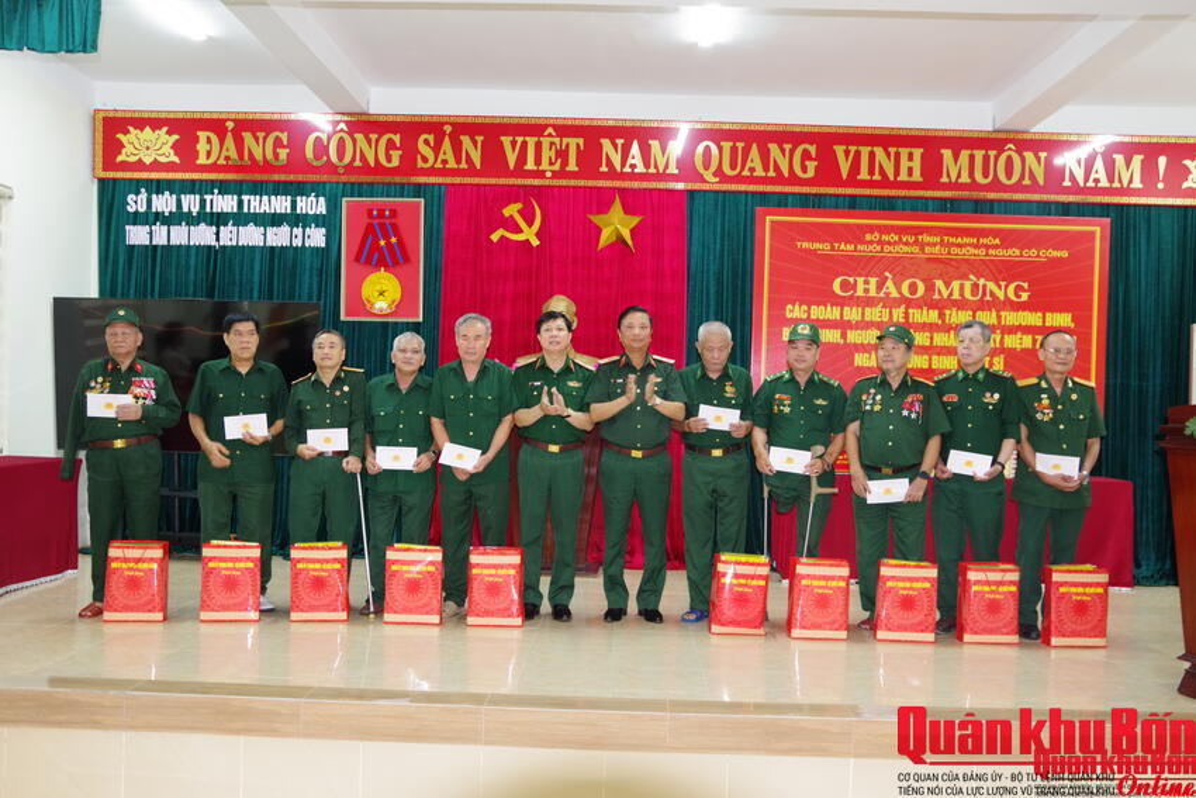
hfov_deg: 60.3
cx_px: 598
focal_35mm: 31
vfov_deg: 42.3
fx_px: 1030
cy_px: 399
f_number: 8
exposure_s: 1/30
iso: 1600
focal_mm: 21
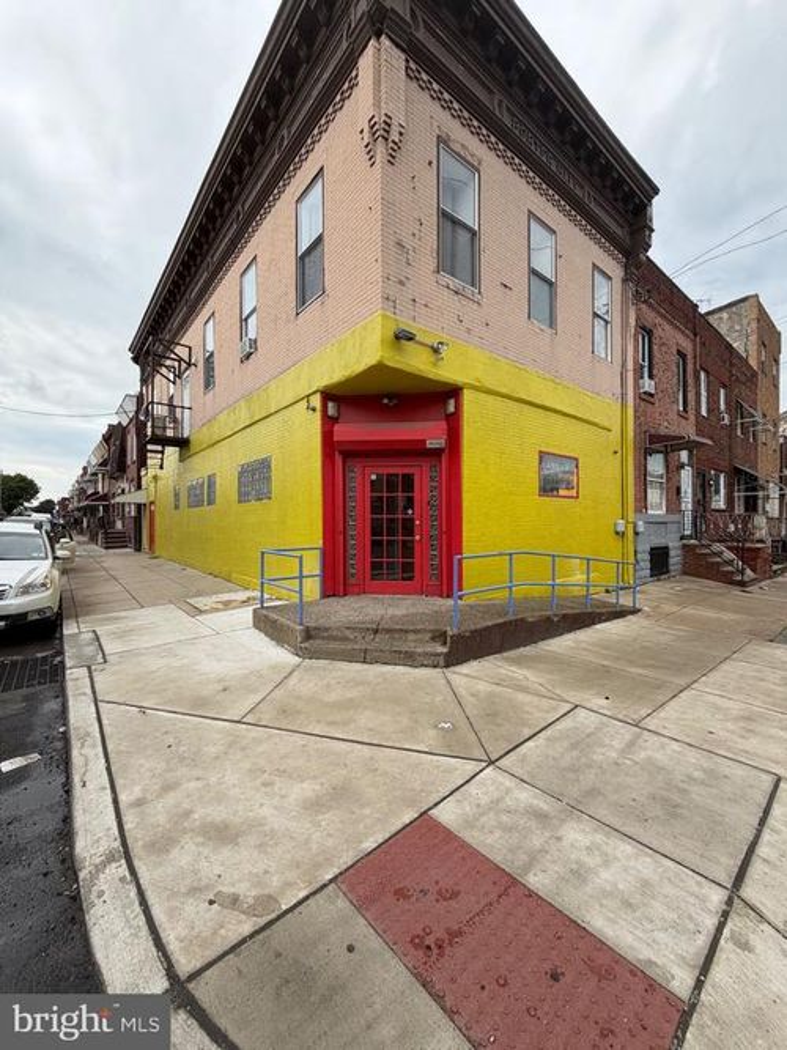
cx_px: 394
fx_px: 425
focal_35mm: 14
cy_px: 525
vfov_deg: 102.1
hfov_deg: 85.7
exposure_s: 1/225
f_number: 2.2
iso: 40
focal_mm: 2.22
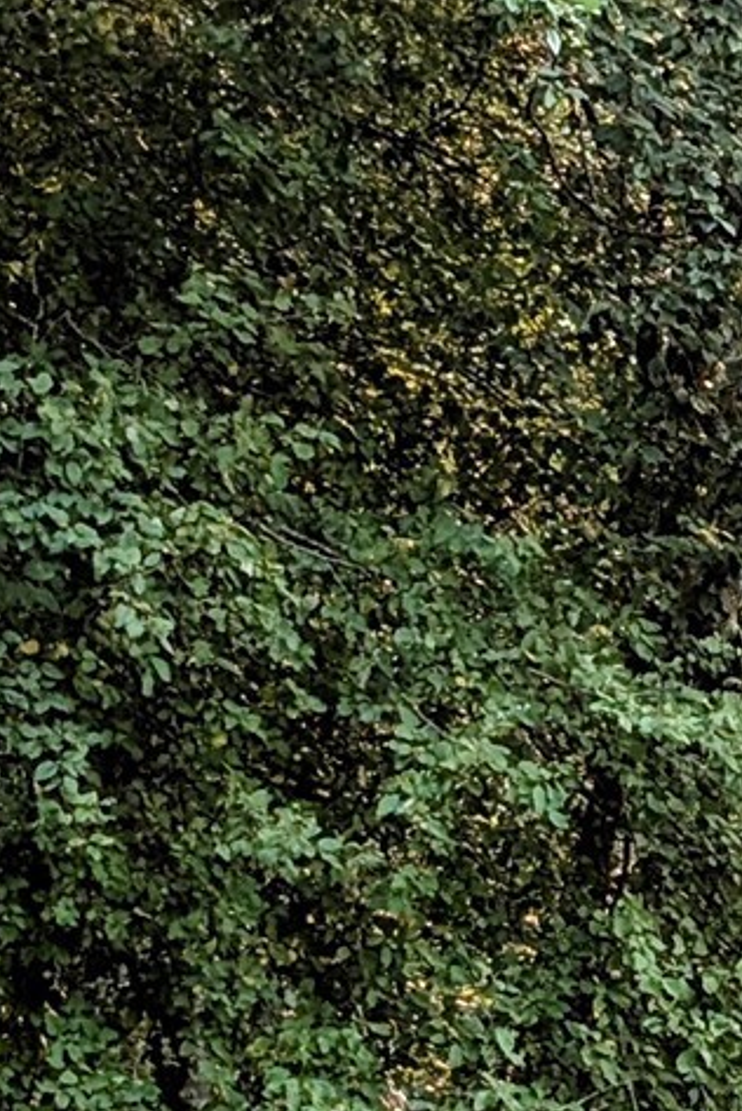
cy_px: 945
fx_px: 5309
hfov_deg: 7.6
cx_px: 1604
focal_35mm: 172
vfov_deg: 11.9
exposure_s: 1/214
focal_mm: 6.9
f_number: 1.68
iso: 48
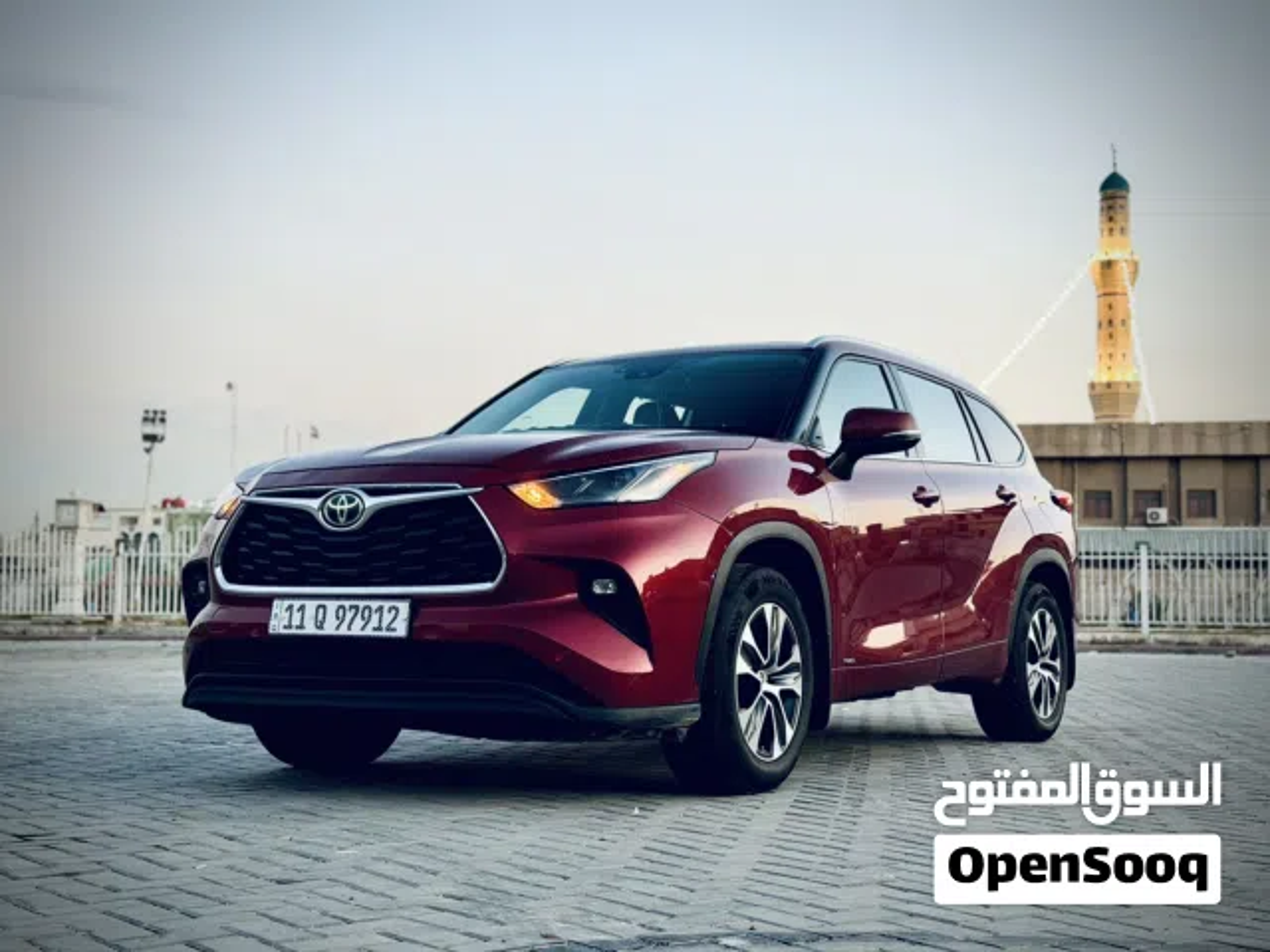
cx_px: 635
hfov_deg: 39.7
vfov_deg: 30.3
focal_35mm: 48
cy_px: 476
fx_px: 1761
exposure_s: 1/60
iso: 125
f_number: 1.78
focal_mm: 6.76
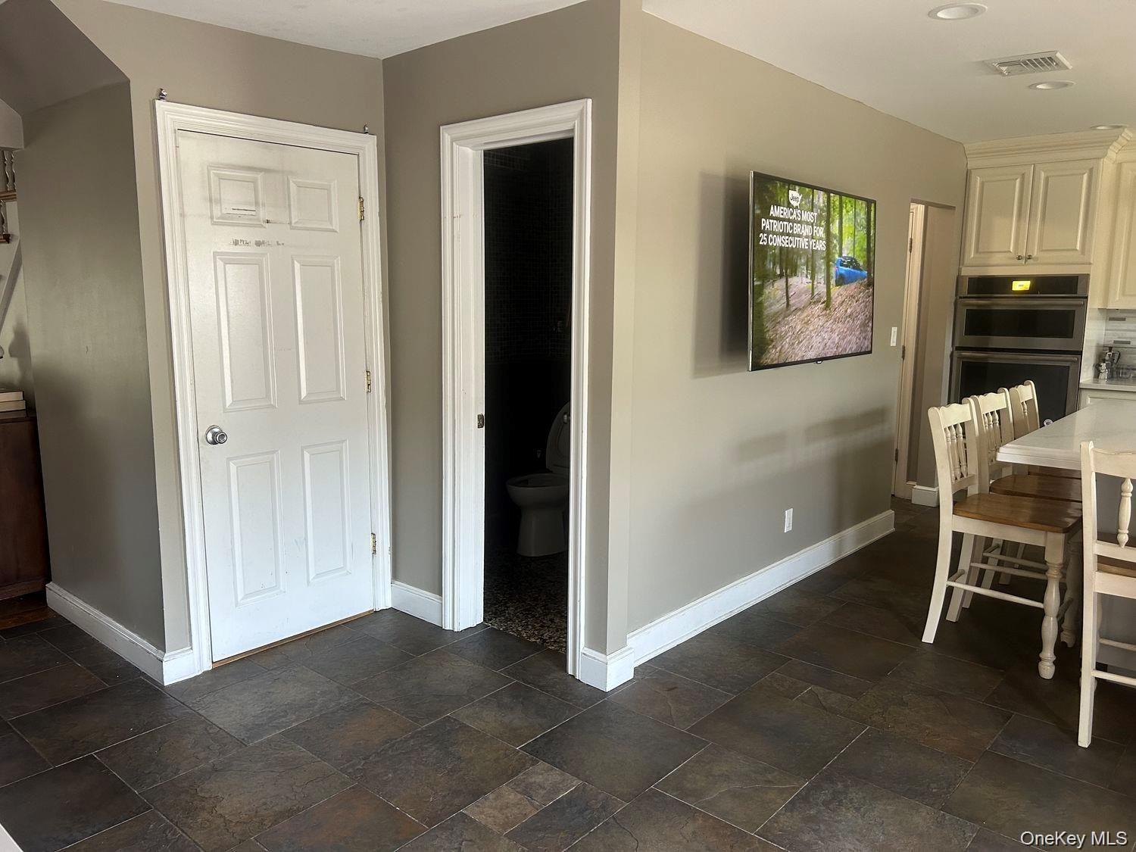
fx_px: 853
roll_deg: -0.5
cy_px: 426
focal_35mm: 26
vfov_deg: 53.1
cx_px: 568
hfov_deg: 67.3
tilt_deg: -9.1
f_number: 1.5
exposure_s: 1/60
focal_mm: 5.7
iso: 125
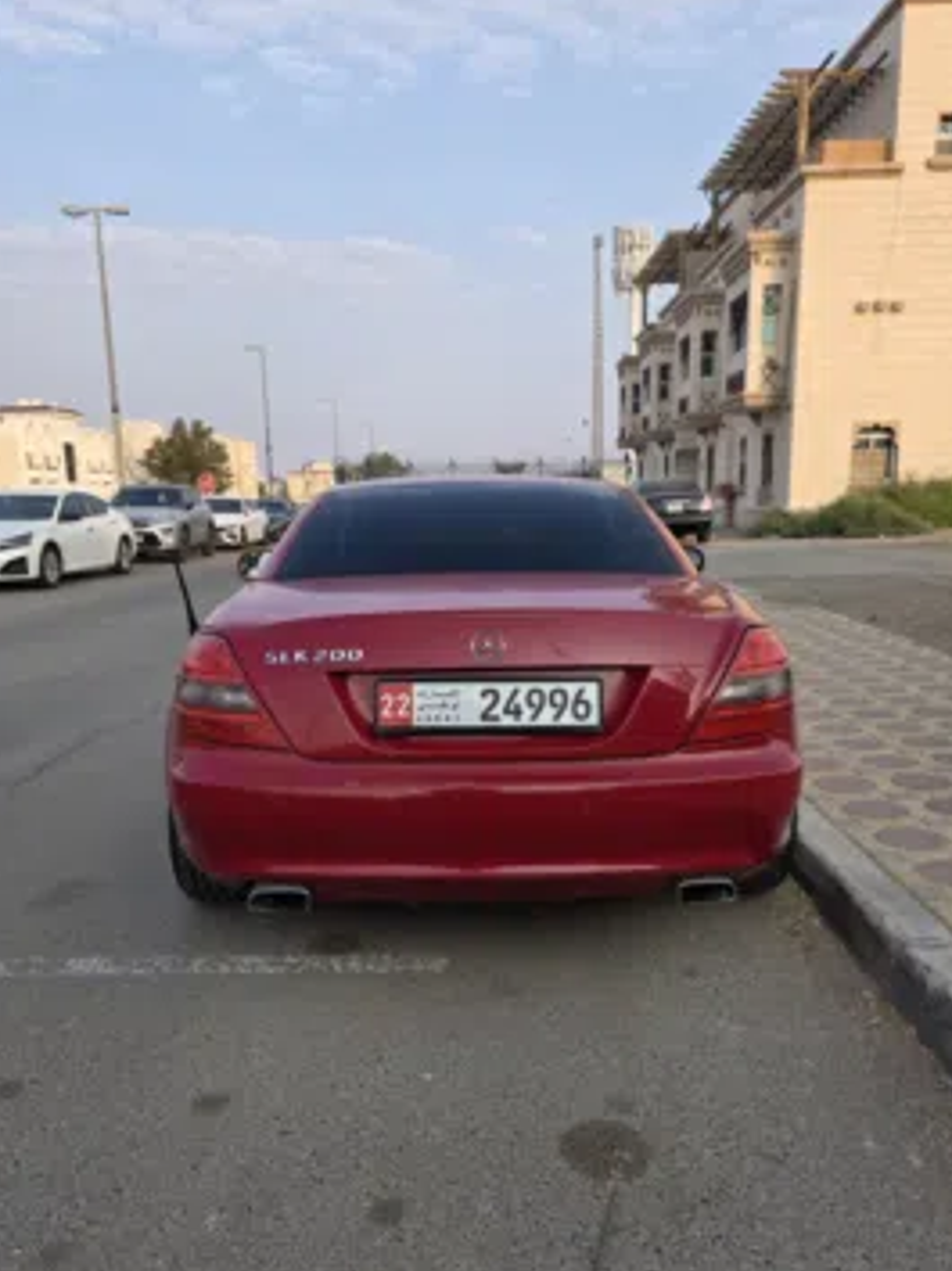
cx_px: 467
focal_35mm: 26
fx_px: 955
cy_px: 700
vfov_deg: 67.2
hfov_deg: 53.0
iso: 80
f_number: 1.7
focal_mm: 6.3
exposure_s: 1/1550
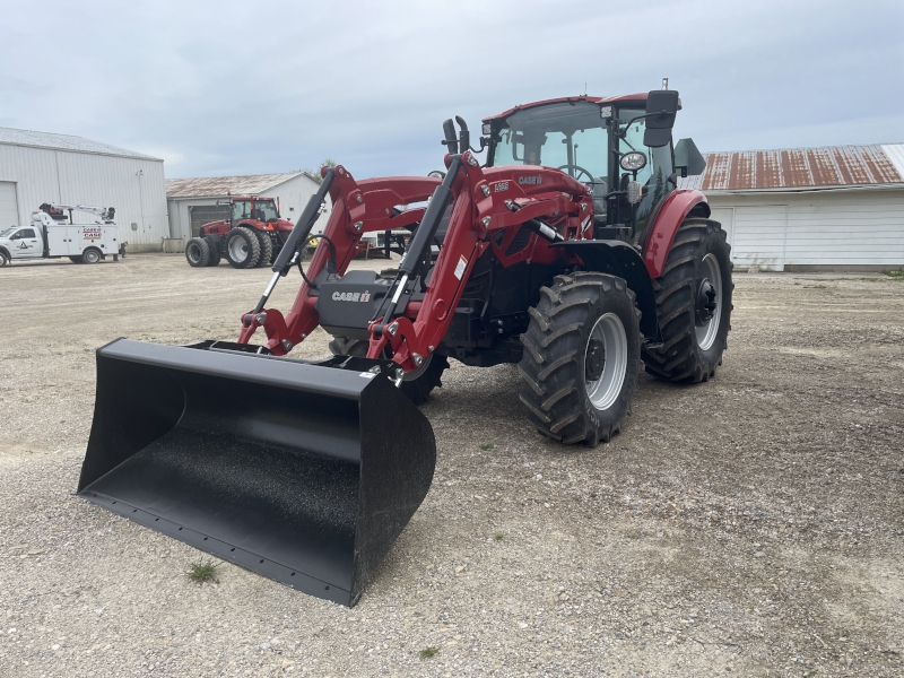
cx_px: 452
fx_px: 679
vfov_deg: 53.1
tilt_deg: -6.6
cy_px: 339
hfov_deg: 67.3
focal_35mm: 26
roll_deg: +0.6
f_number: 1.6
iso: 32
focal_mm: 4.2
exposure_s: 1/1795
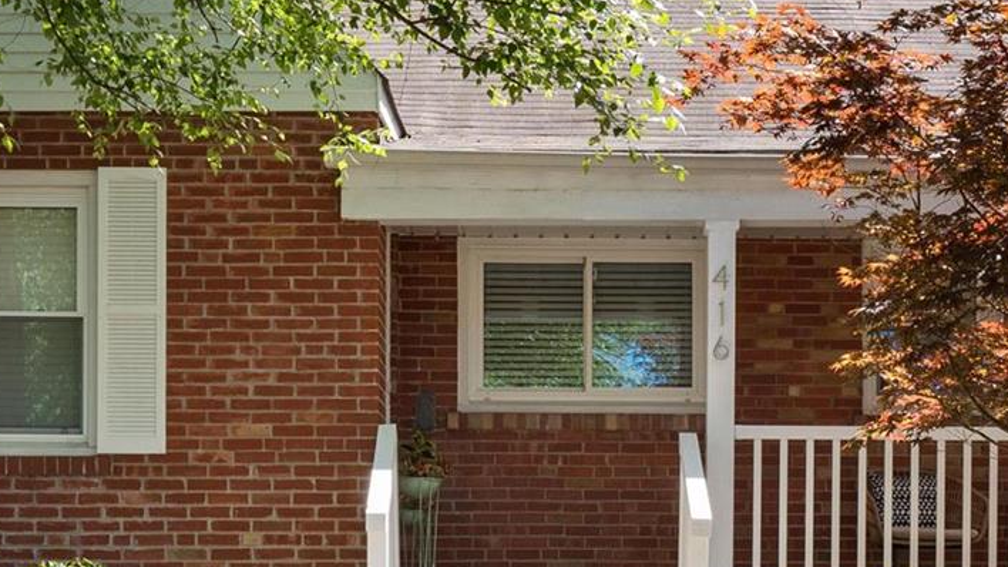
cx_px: 594
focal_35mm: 71
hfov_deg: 29.7
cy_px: 358
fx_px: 1897
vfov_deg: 17.0
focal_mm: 15
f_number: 8
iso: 400
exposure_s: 1/80
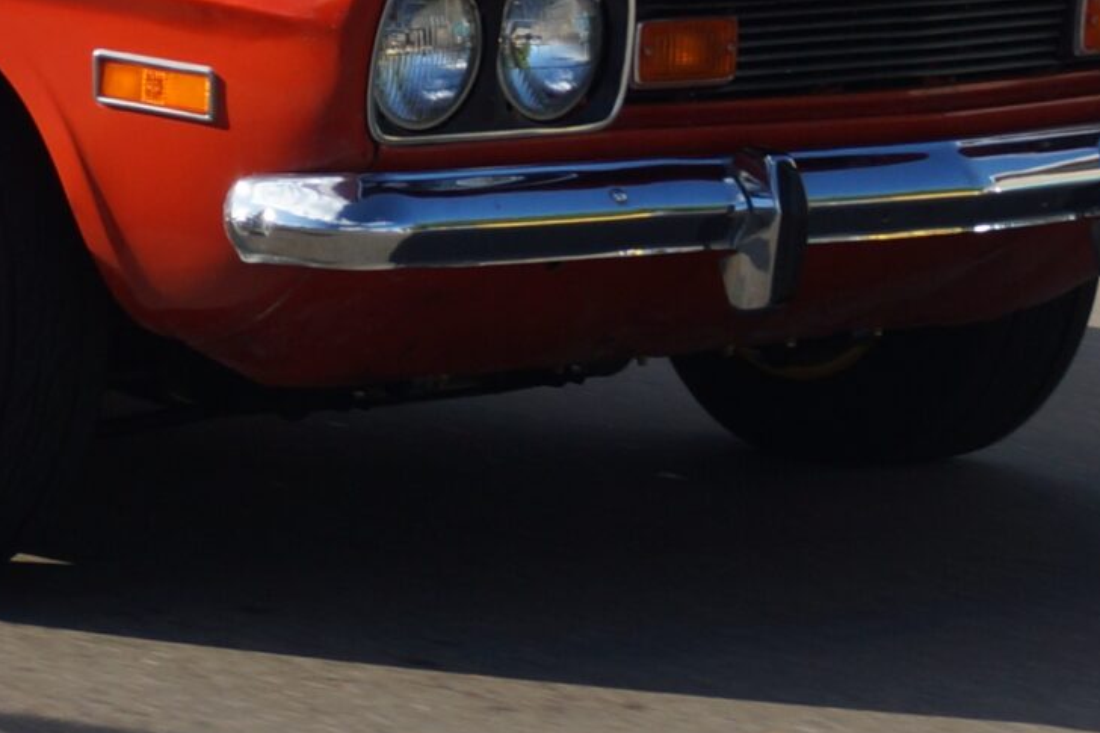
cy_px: -503
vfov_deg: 6.4
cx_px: -280
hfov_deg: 9.6
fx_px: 6445
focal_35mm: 211
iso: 100
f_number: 6.3
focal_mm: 40
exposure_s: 1/125
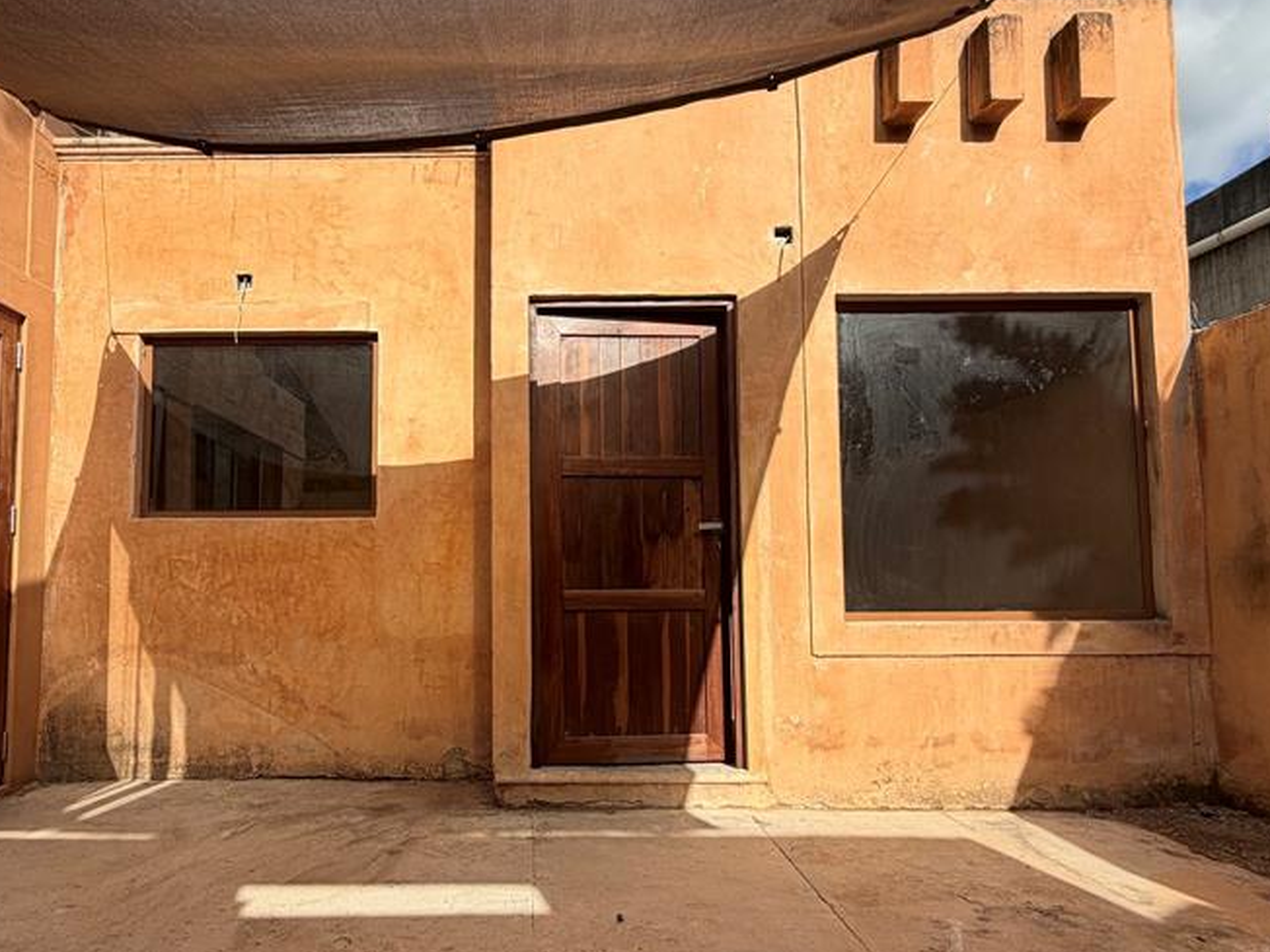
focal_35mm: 22
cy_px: 530
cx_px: 534
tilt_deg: +3.9
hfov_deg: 75.8
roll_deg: +0.8
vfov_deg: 60.9
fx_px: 807
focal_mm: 2.22
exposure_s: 1/864
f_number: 2.2
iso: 20
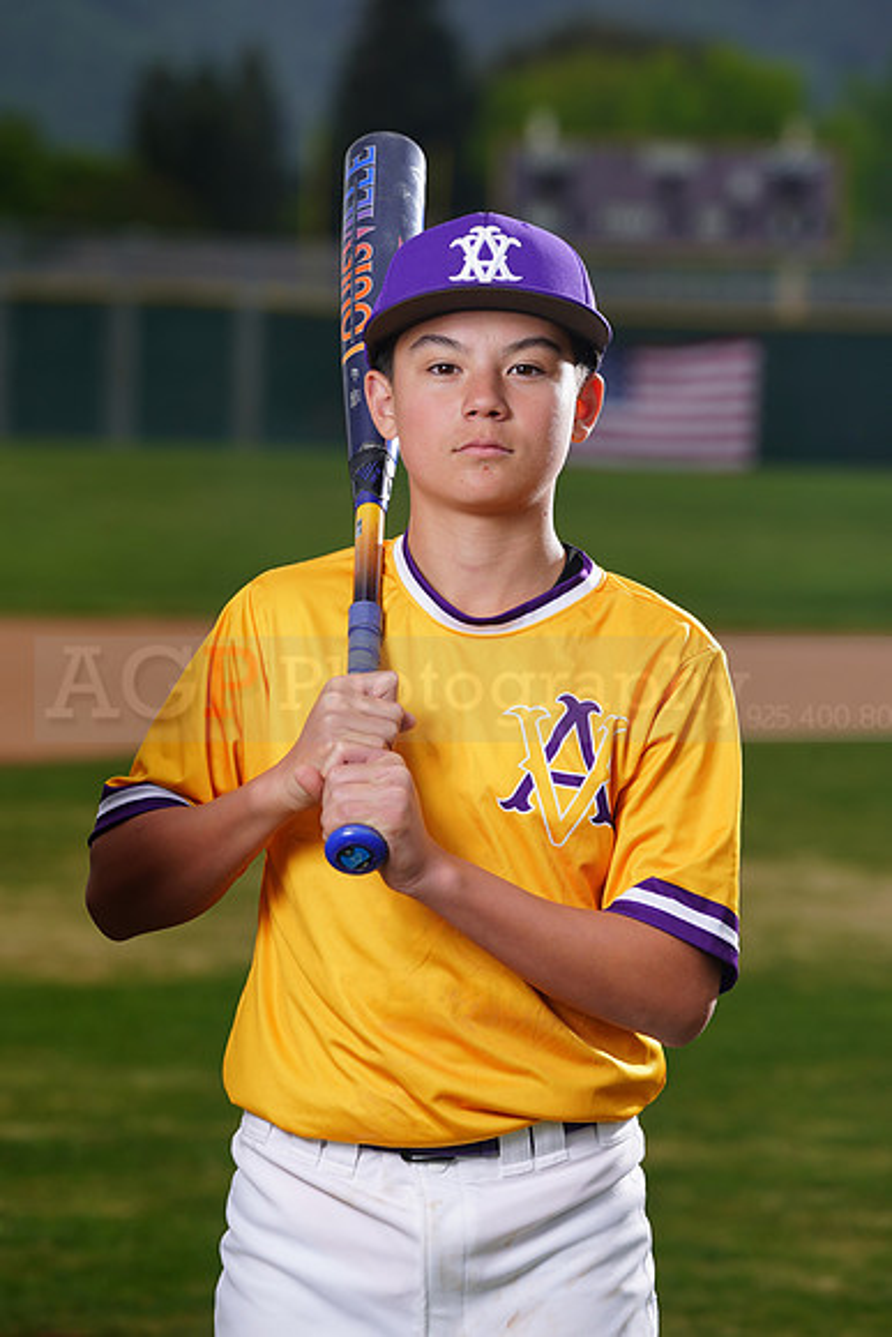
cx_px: 446
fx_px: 8097
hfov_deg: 6.3
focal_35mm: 218
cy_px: 668
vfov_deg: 9.4
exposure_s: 1/250
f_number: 8
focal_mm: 218
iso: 100
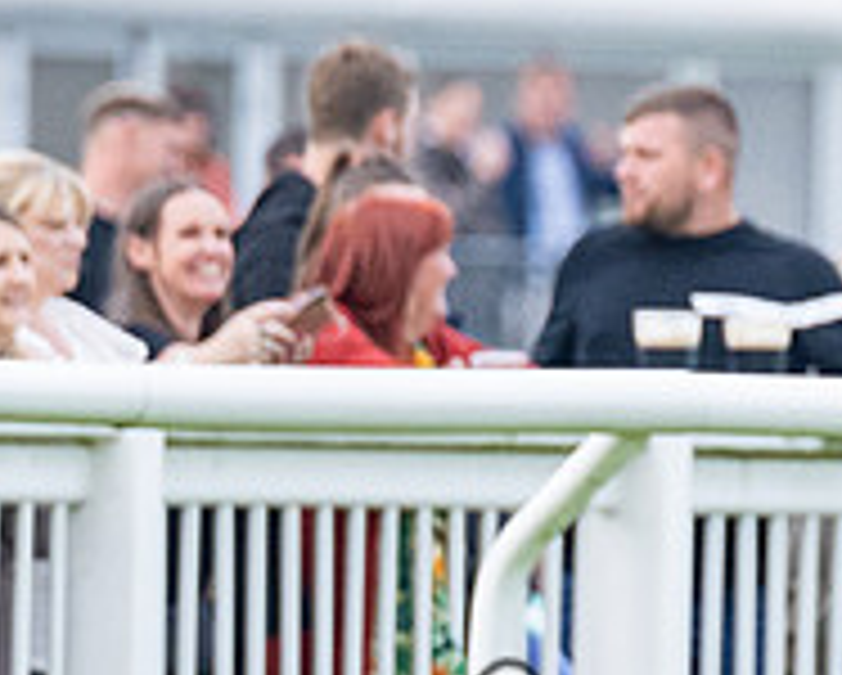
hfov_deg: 1.3
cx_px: 1445
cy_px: 286
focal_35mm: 1466
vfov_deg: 1.1
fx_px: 36571
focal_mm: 200
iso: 800
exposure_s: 1/1600
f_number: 2.8
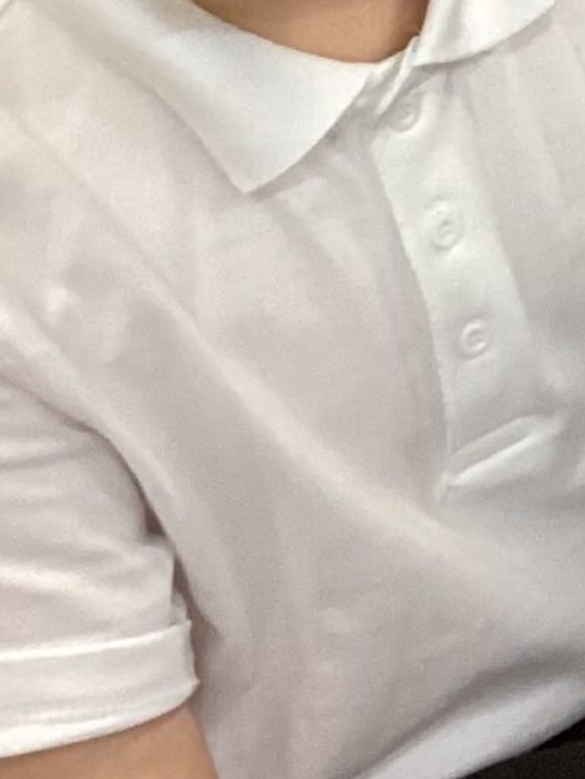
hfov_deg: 9.4
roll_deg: +3.9
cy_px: -149
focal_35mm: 152
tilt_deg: -37.1
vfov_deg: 12.7
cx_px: 1012
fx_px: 3422
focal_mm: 3.3
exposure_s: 1/50
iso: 200
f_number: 2.4
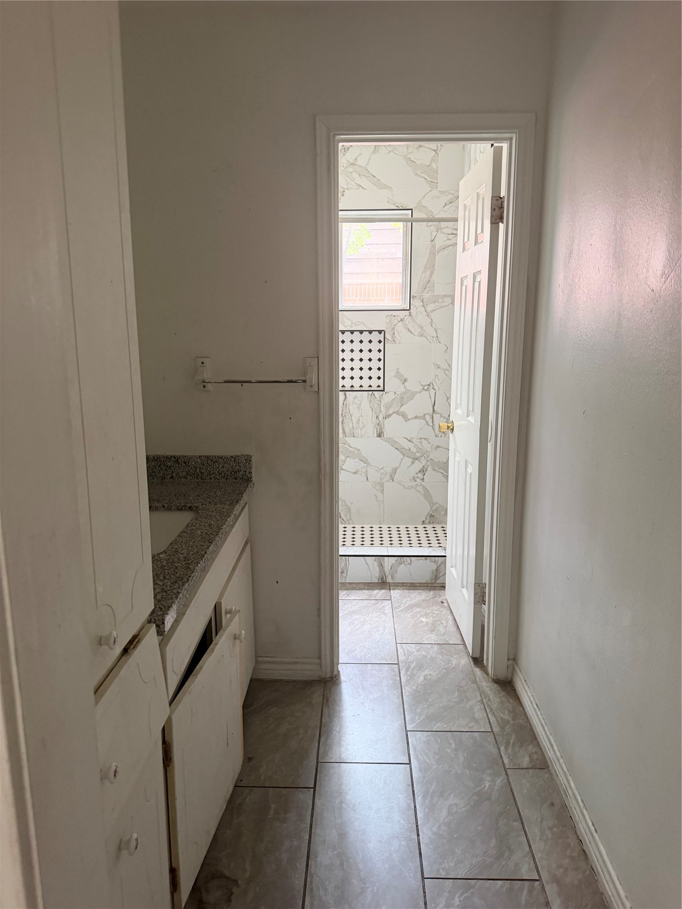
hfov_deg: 56.8
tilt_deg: -12.0
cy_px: 454
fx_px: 630
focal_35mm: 24
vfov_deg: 71.6
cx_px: 341
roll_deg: +0.5
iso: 500
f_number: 1.78
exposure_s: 1/60
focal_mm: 6.76
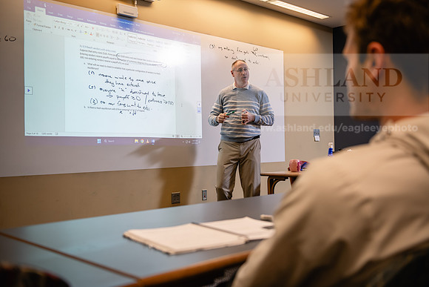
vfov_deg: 33.4
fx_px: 477
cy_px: 144
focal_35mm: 40
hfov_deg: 48.4
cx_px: 214
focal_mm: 40
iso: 800
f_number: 3.2
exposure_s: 1/200
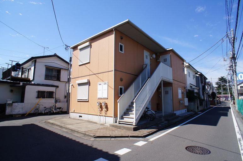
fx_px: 168
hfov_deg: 71.6
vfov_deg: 51.1
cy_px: 84
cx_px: 126
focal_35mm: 25
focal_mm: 16
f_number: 13
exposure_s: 1/160
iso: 200
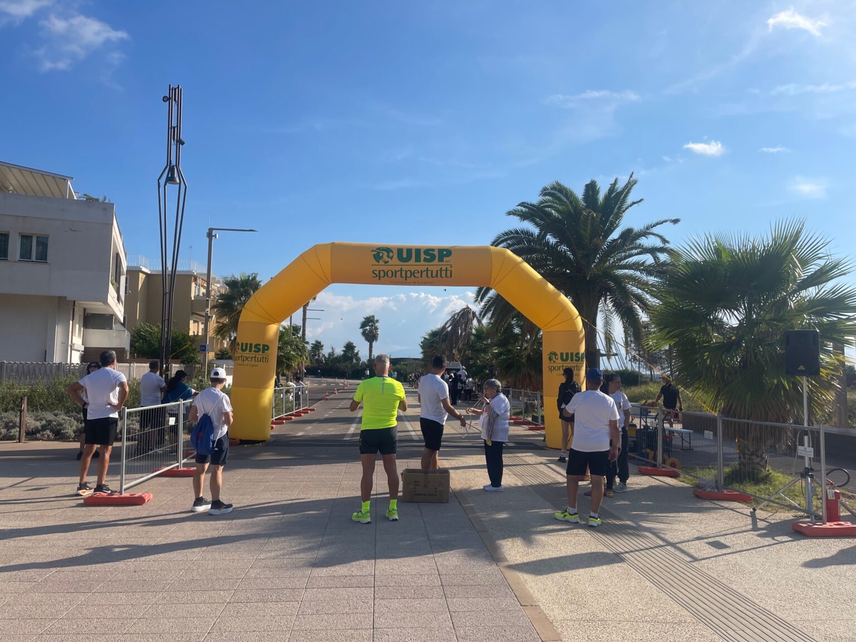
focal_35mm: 25
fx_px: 618
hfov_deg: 69.4
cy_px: 321
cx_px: 428
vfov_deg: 54.9
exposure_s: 1/4902
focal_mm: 5.1
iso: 32
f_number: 1.6
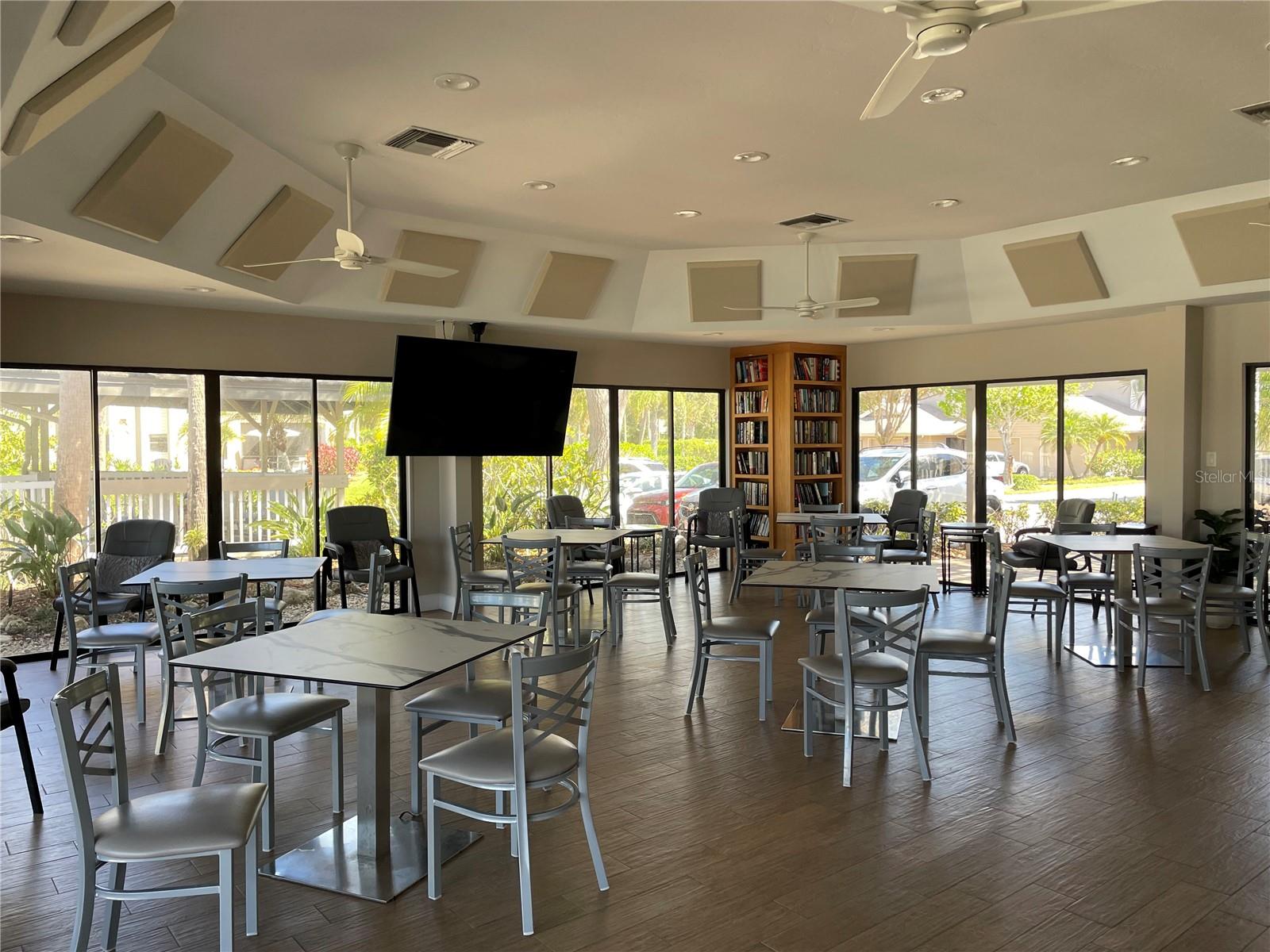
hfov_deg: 67.3
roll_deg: +0.6
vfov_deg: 53.1
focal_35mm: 26
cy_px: 476
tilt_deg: -2.1
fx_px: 954
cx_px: 635
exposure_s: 1/121
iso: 50
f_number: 1.6
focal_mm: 4.2
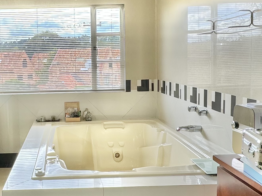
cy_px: 86
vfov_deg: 33.6
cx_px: 63
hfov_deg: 42.4
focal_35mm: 43
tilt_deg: -3.7
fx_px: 325
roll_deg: +1.6
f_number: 2.2
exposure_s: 1/119
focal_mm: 2.22
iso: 40
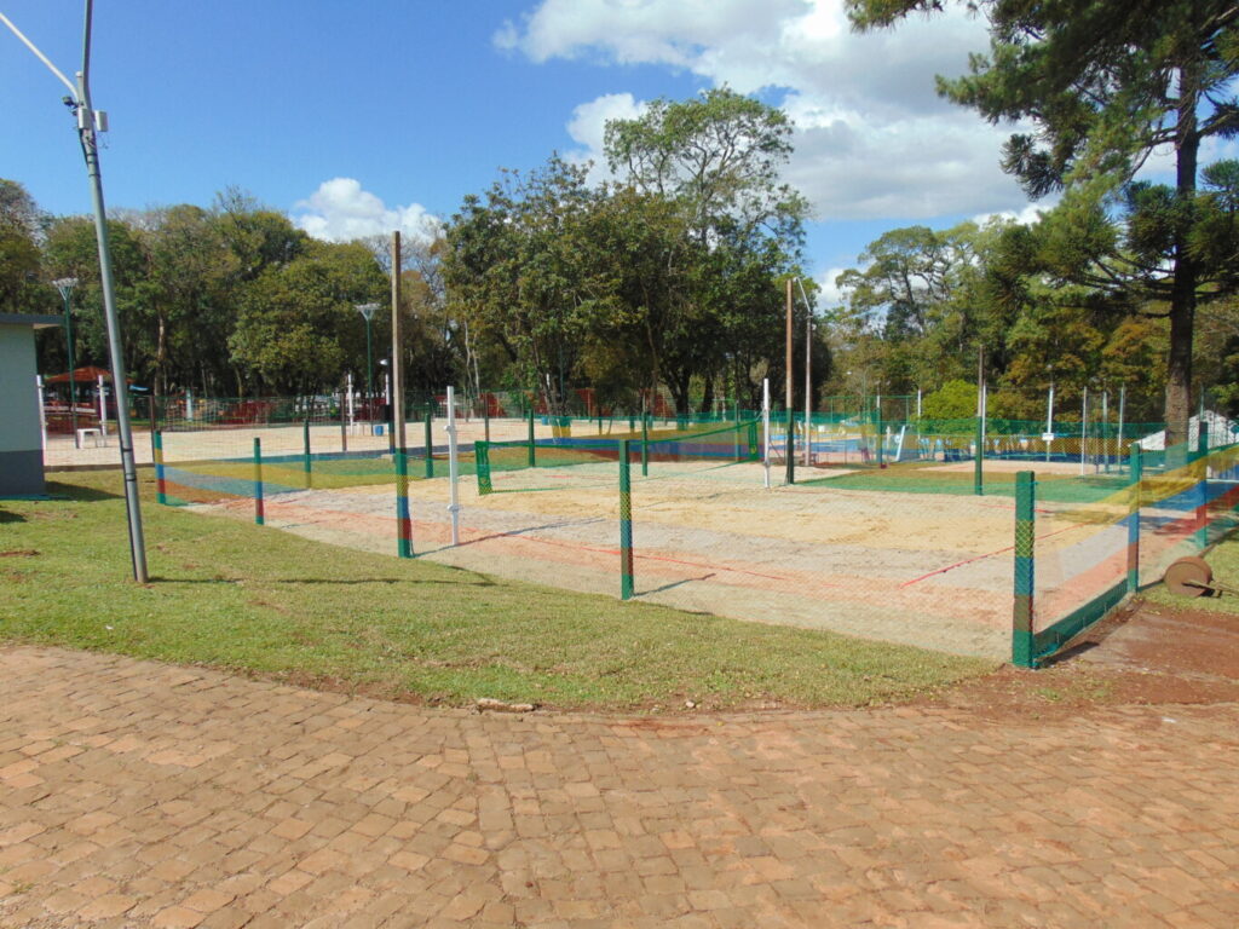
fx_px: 895
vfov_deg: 54.9
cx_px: 620
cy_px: 464
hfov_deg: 69.4
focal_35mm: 25
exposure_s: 1/250
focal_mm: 4.5
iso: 80
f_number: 7.7
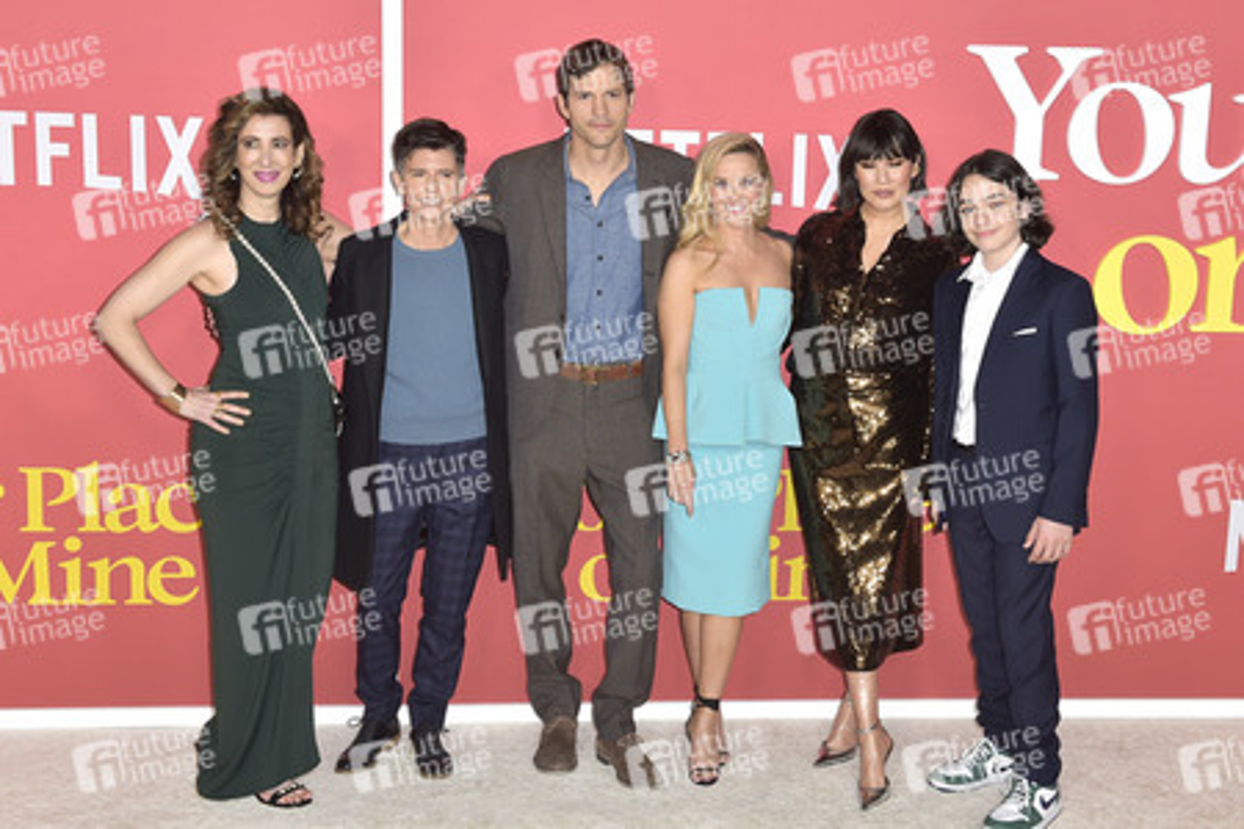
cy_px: 414
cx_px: 622
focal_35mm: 44
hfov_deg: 44.5
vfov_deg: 30.5
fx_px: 1520
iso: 640
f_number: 6.3
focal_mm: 44
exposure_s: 1/250
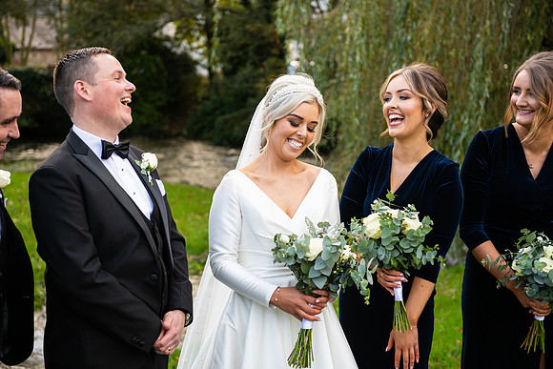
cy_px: 184
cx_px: 276
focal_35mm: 58
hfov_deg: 34.5
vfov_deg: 23.4
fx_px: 891
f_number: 3.5
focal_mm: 58
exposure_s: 1/160
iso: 200
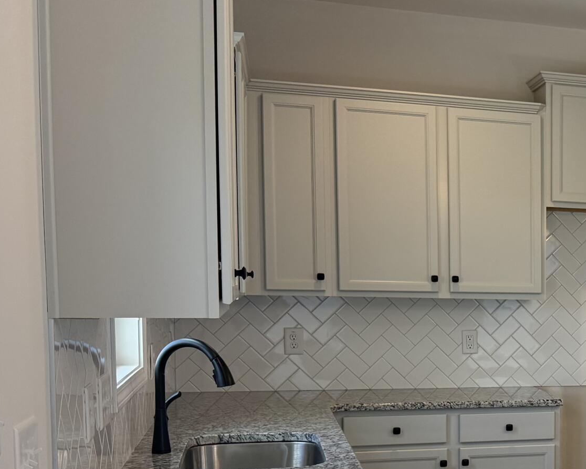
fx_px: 1092
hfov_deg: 26.8
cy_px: 378
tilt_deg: -4.9
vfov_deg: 23.8
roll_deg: -0.7
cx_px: 691
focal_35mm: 63
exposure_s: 1/229
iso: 160
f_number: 1.78
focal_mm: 6.76
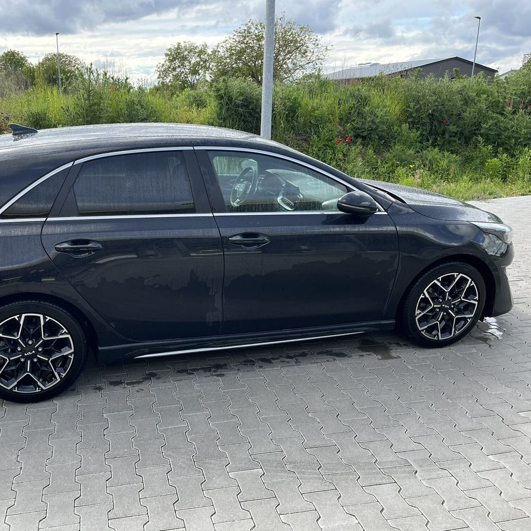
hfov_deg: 51.7
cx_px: 186
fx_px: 538
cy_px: 268
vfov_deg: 52.5
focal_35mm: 31
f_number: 1.6
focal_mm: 5.1
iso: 50
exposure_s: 1/799
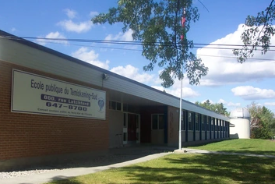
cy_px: 98
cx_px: 120
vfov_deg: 31.2
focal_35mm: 43
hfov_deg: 45.3
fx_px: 329
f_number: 4.8
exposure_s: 1/700
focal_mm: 8
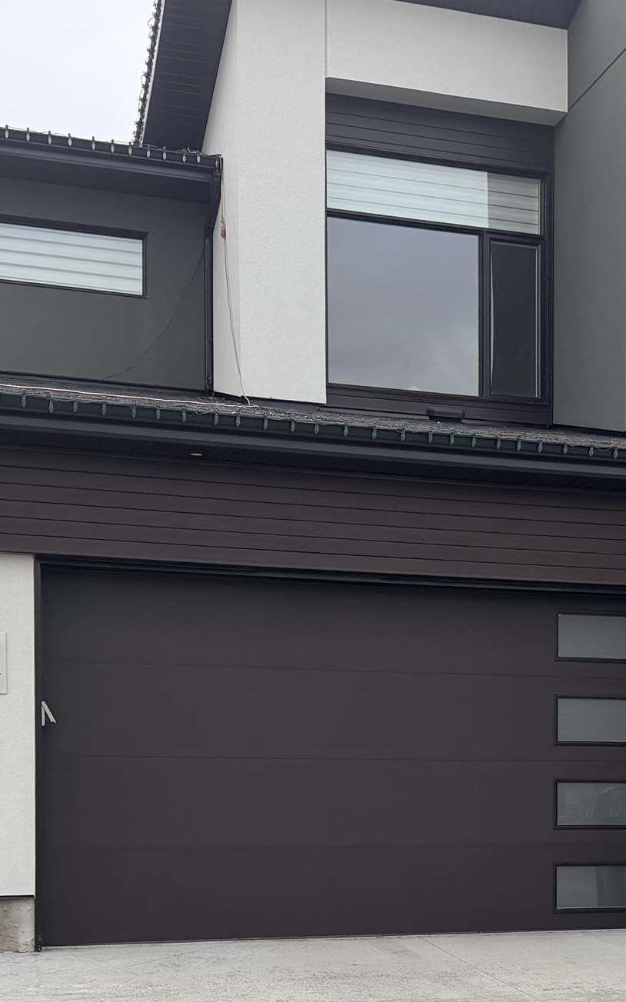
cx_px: 511
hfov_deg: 21.3
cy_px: 803
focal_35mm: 60
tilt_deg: +0.7
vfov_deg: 33.0
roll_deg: +0.1
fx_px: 1638
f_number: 1.78
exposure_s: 1/695
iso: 80
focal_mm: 6.76
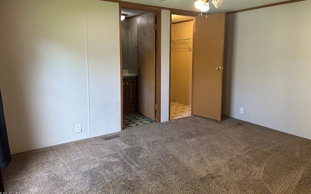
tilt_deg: -8.4
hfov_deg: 70.4
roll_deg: -0.5
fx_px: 220
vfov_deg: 47.4
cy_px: 81
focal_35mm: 26
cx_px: 157
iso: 160
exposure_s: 1/120
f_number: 1.78
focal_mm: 6.86
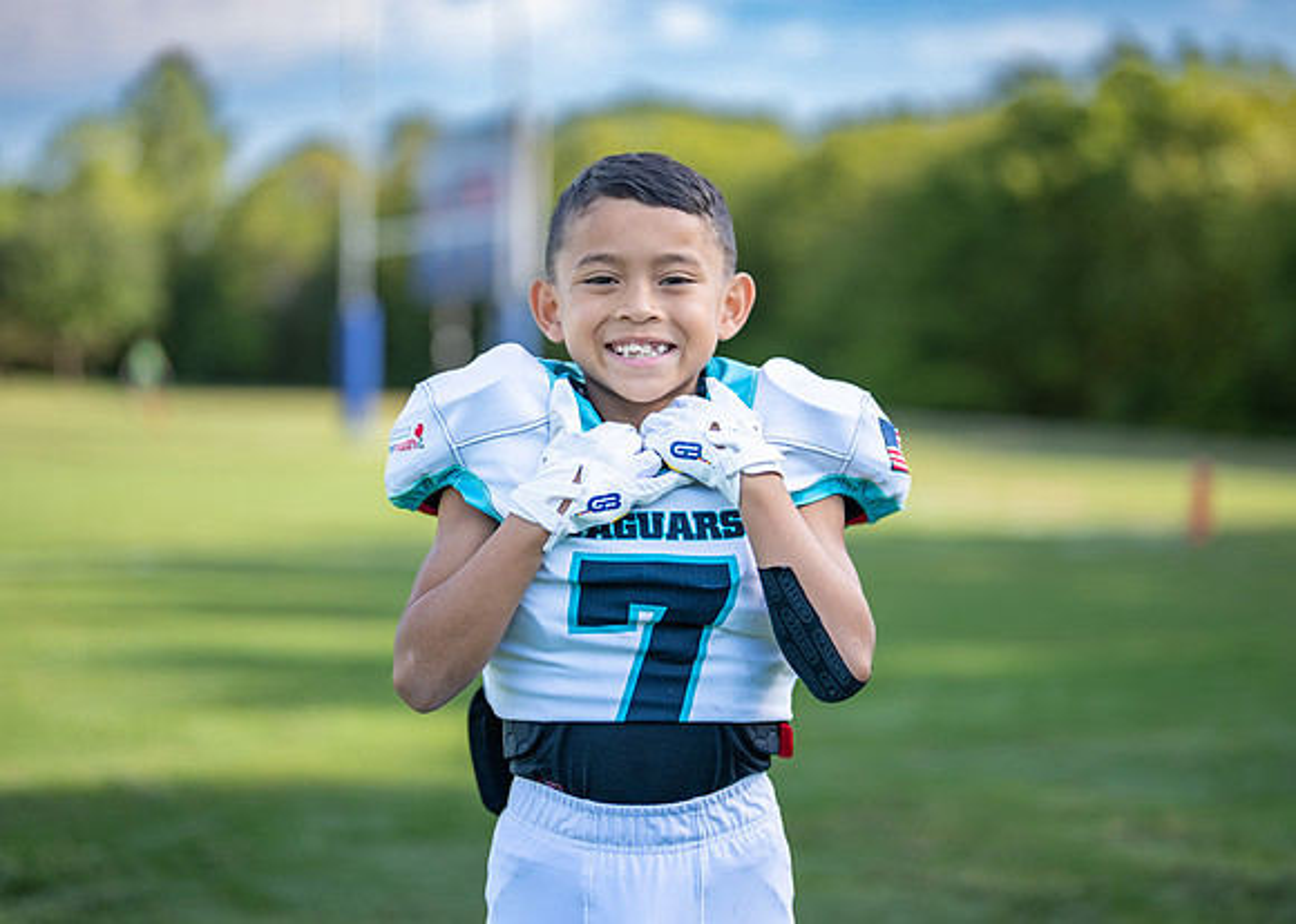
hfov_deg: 33.6
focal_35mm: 58
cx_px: 664
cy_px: 413
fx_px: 2145
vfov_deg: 24.3
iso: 100
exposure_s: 1/2500
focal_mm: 50
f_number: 1.2
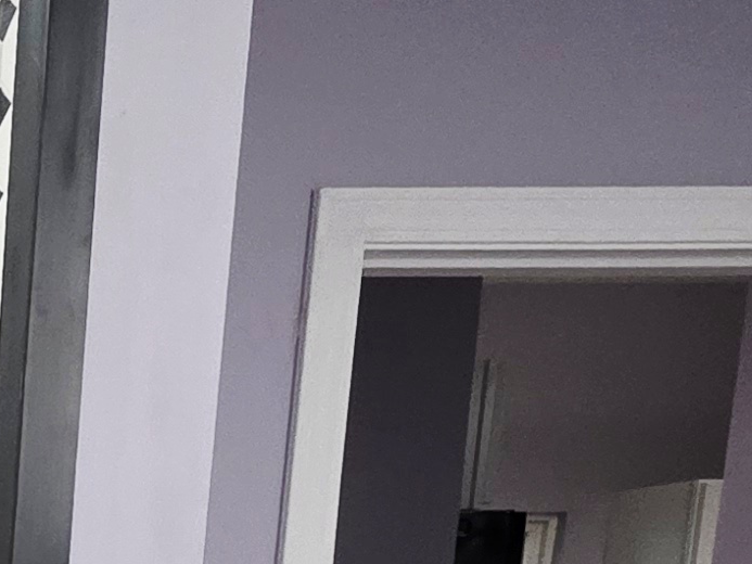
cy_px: 976
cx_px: -999
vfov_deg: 16.7
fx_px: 1630
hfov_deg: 15.5
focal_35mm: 75
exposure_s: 1/120
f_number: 1.9
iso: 250
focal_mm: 2.2
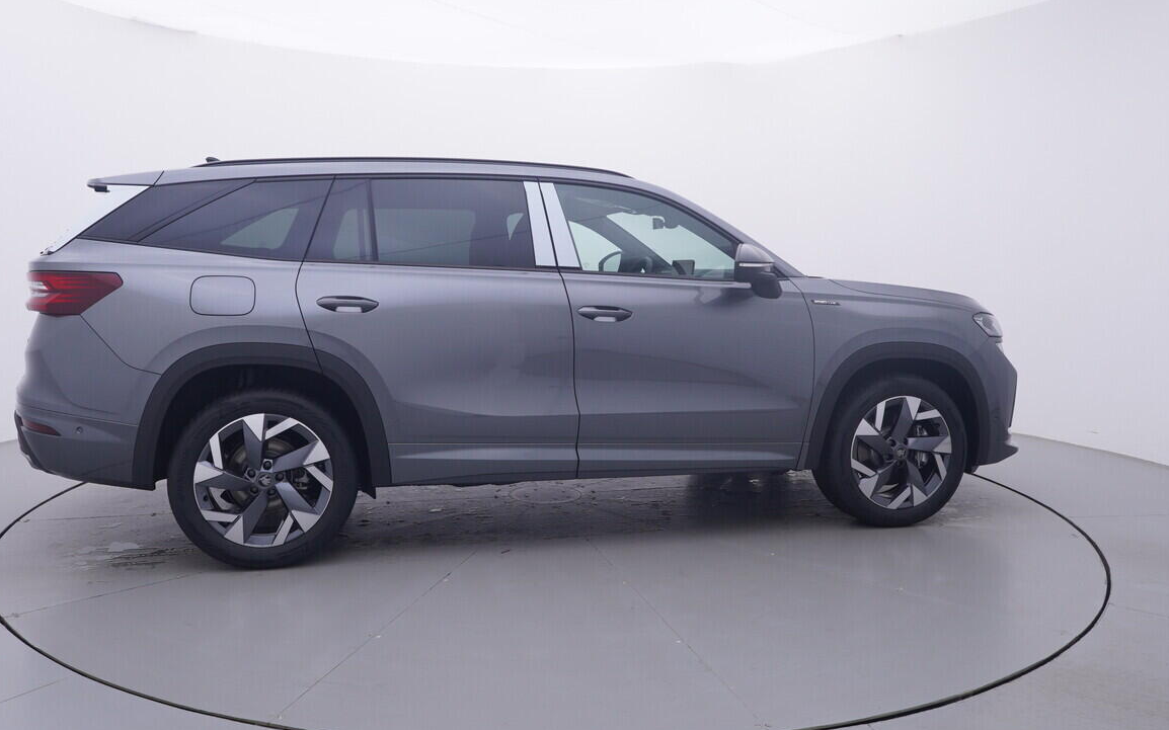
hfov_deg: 65.2
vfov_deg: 43.5
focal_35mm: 29
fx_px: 912
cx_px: 542
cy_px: 314
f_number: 5
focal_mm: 15
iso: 200
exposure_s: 1/80
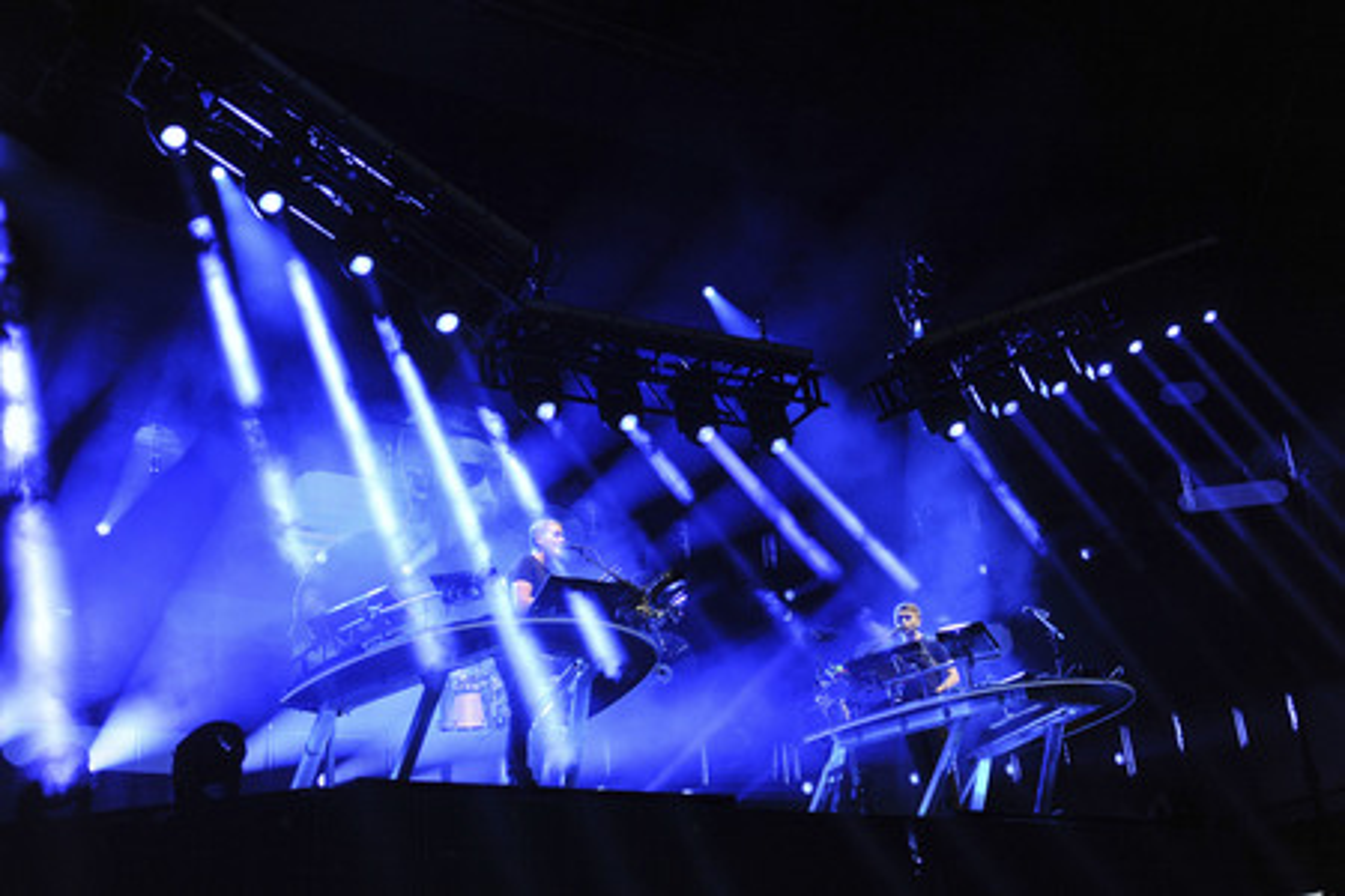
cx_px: 672
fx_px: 1569
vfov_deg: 31.9
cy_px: 448
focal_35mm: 42
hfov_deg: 46.4
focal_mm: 42
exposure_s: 1/250
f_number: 2.8
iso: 1600
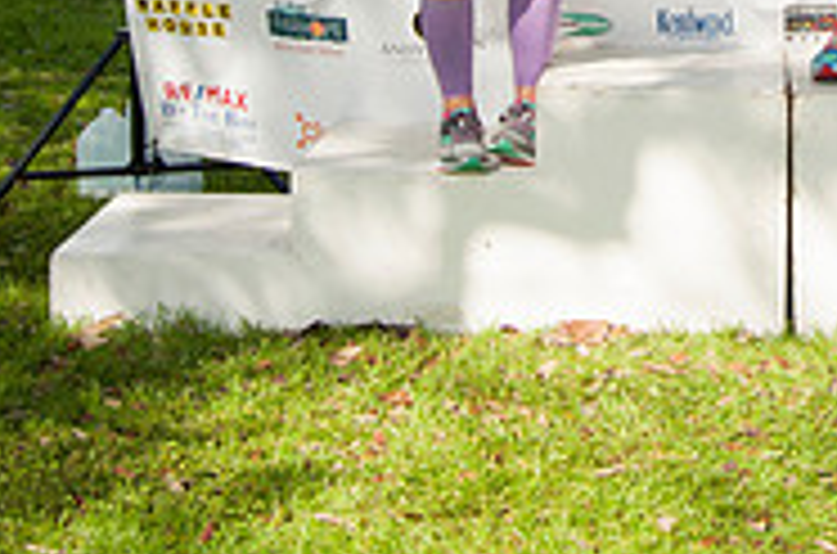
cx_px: 760
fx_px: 2064
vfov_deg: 14.2
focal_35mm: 89
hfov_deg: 22.3
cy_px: -309
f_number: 9
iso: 250
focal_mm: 19
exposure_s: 1/200
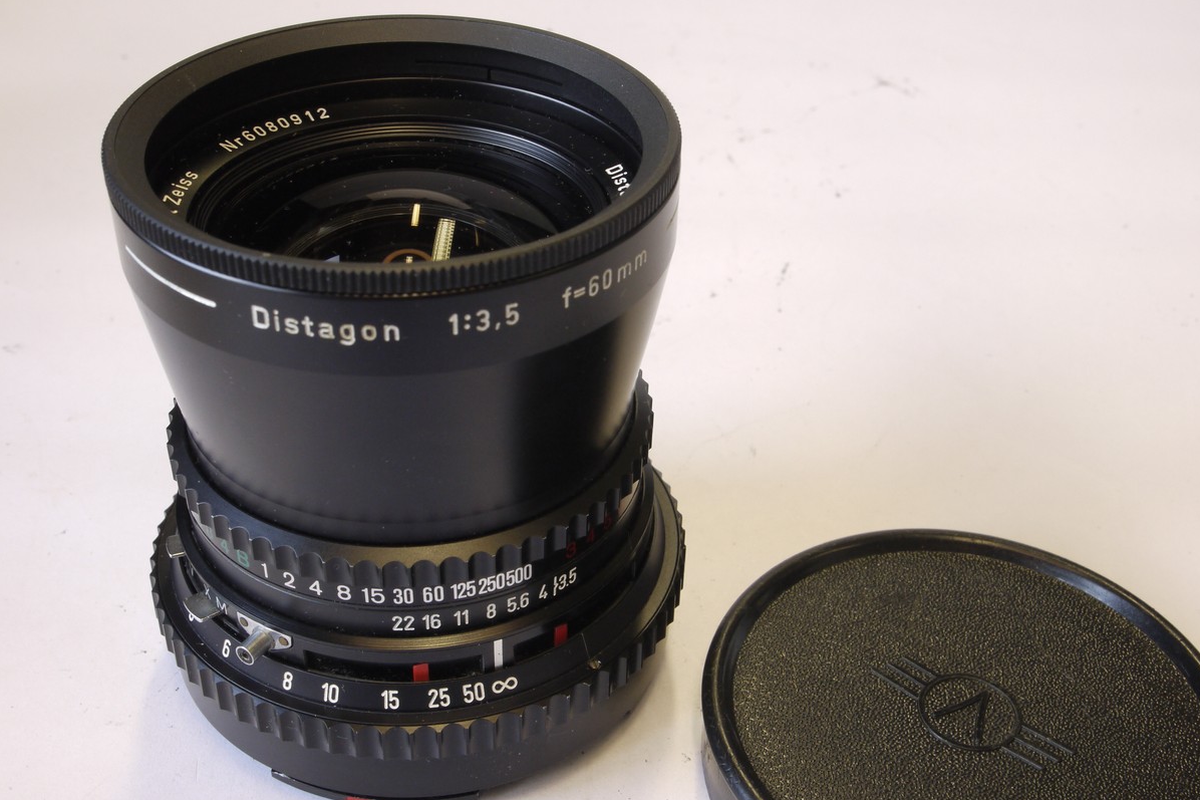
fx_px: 1600
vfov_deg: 28.1
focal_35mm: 48
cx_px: 601
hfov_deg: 41.1
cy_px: 410
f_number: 11
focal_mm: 23
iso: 400
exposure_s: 1/10
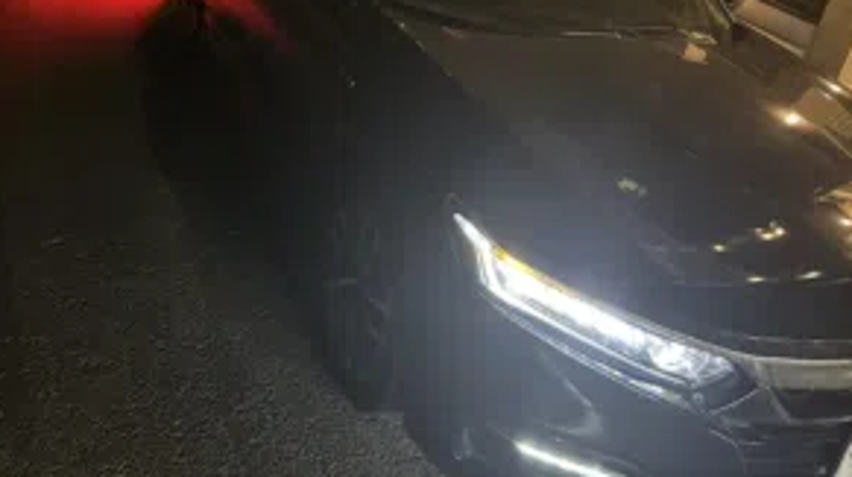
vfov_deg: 31.8
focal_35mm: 36
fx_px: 812
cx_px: 433
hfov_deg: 55.3
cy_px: 88
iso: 800
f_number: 1.78
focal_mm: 6.86
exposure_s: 1/25
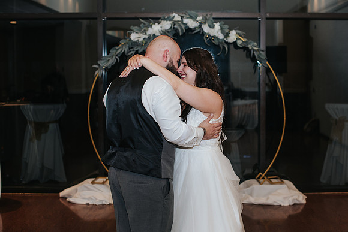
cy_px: 114
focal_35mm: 64
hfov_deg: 31.4
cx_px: 216
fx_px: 617
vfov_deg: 21.3
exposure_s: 1/200
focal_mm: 50
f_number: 3.2
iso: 800
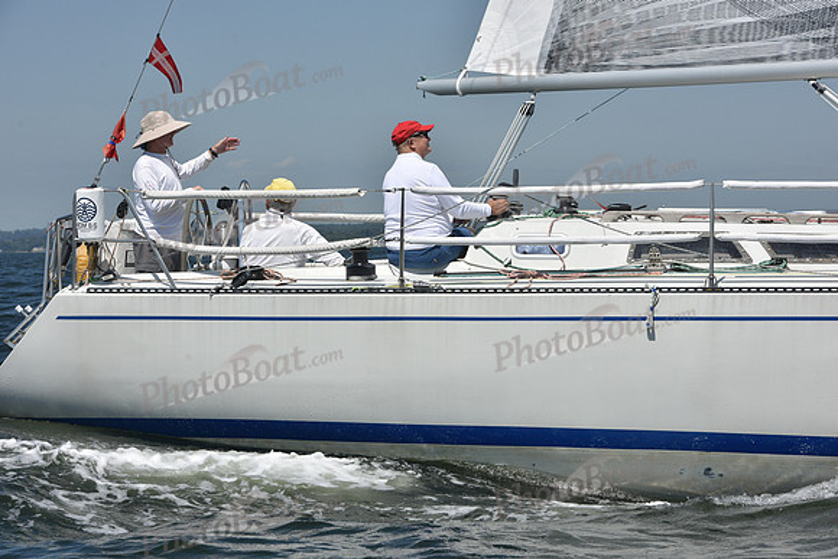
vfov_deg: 12.5
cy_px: 280
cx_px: 419
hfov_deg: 18.6
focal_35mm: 110
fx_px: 2561
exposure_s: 1/1250
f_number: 10
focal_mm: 110
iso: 250
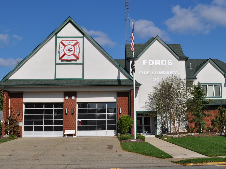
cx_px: 125
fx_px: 320
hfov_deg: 38.9
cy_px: 78
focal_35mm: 49
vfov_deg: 29.7
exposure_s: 1/640
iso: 200
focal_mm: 24
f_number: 13
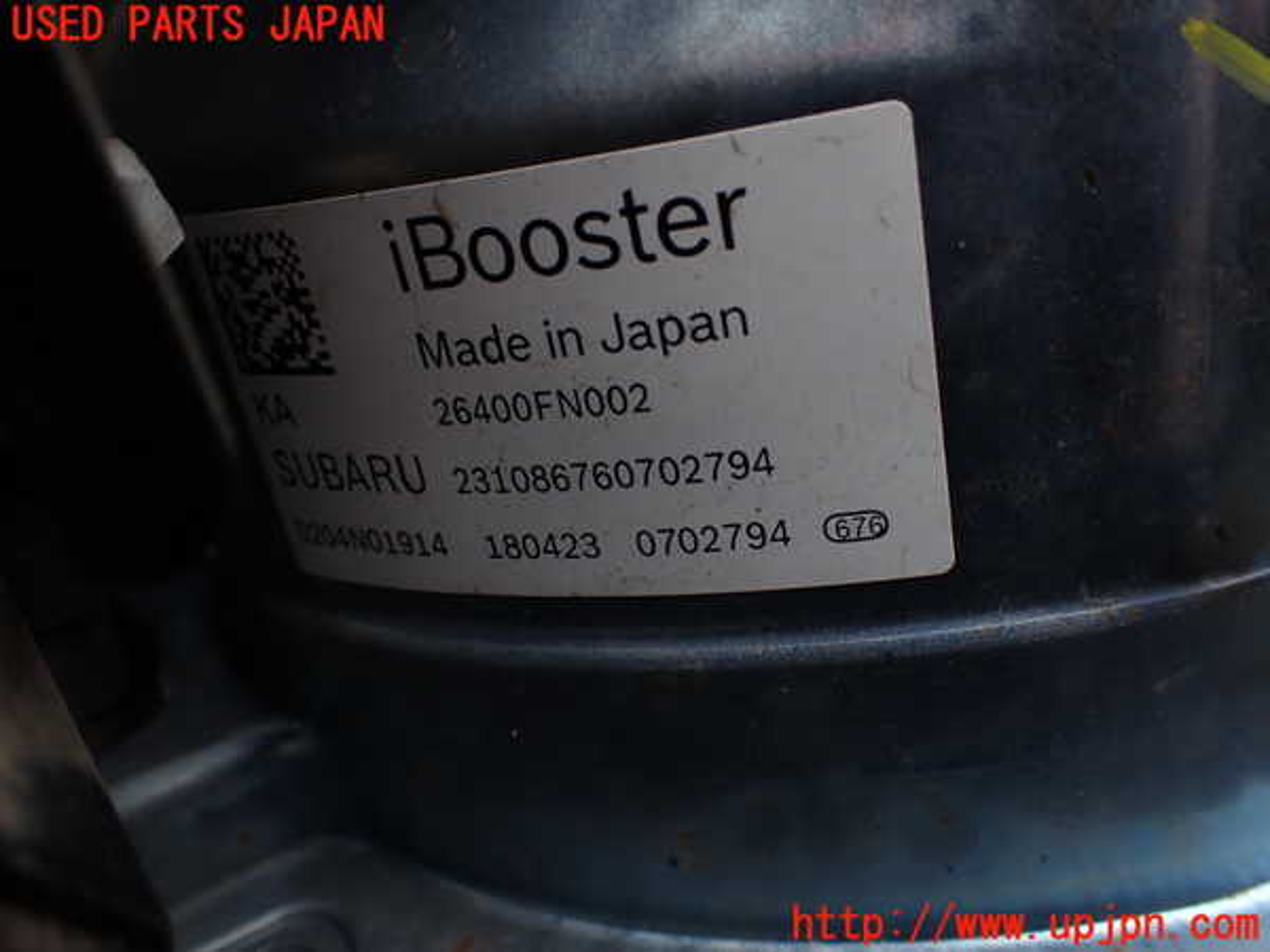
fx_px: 1101
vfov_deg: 46.8
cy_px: 476
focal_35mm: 30
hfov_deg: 60.0
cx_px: 635
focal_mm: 5.4
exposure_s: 1/125
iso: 100
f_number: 3.2
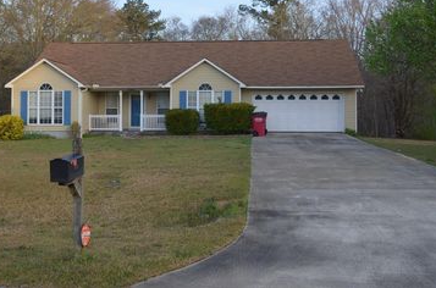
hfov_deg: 46.4
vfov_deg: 31.4
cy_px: 87
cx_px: 192
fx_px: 507
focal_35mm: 42
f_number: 3.8
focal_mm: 20
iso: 200
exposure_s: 1/400
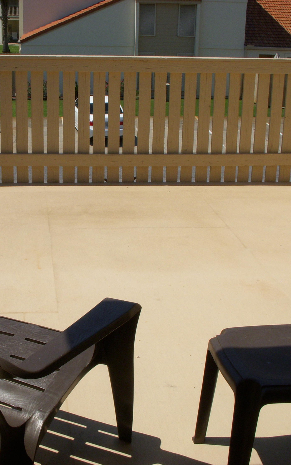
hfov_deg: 23.7
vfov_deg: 37.5
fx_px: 685
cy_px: 232
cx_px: 74
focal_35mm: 54
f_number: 6.6
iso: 100
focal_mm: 6.3
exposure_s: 1/640
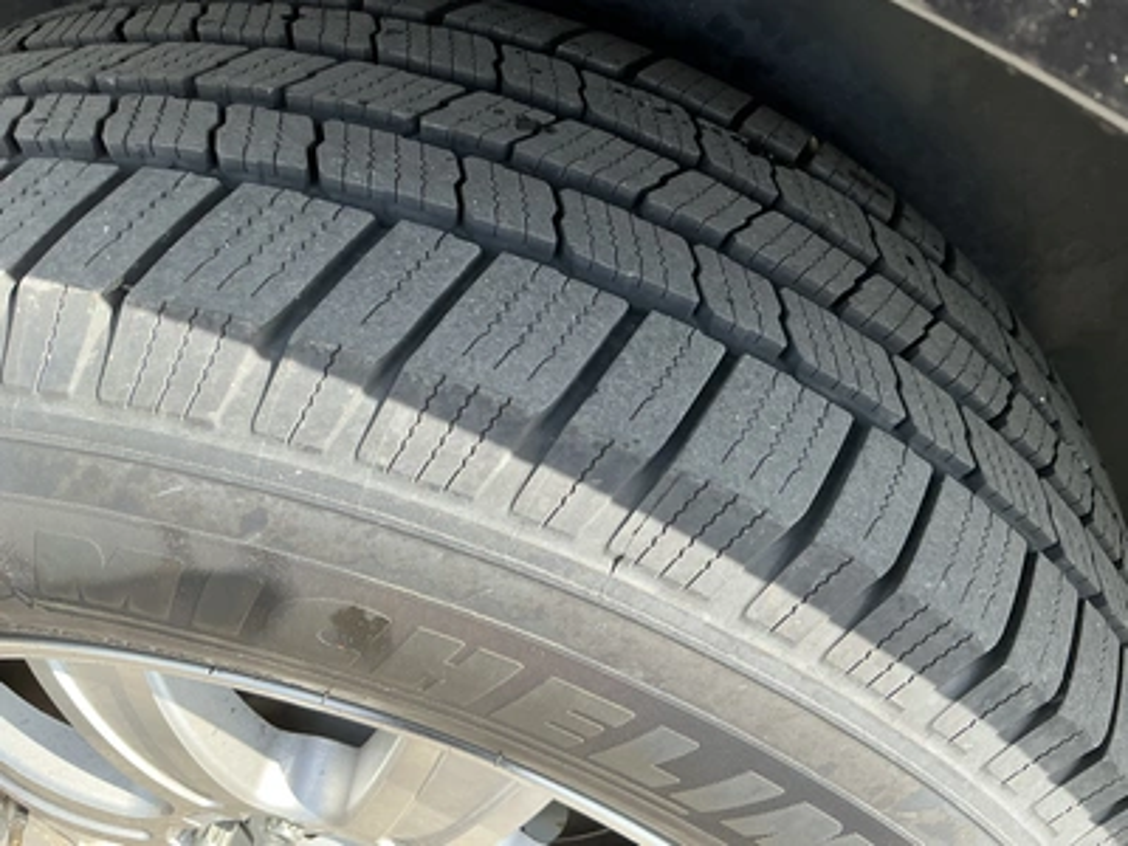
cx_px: 564
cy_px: 423
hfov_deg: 63.4
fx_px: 912
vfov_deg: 49.7
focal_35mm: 28
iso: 25
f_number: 1.8
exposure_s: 1/206
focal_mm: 3
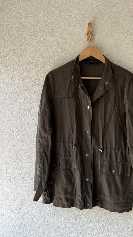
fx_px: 176
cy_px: 117
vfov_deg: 67.9
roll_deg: -0.1
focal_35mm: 28
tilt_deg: -3.8
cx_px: 86
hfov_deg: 41.1
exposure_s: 1/247
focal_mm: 6.76
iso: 64
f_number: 1.78
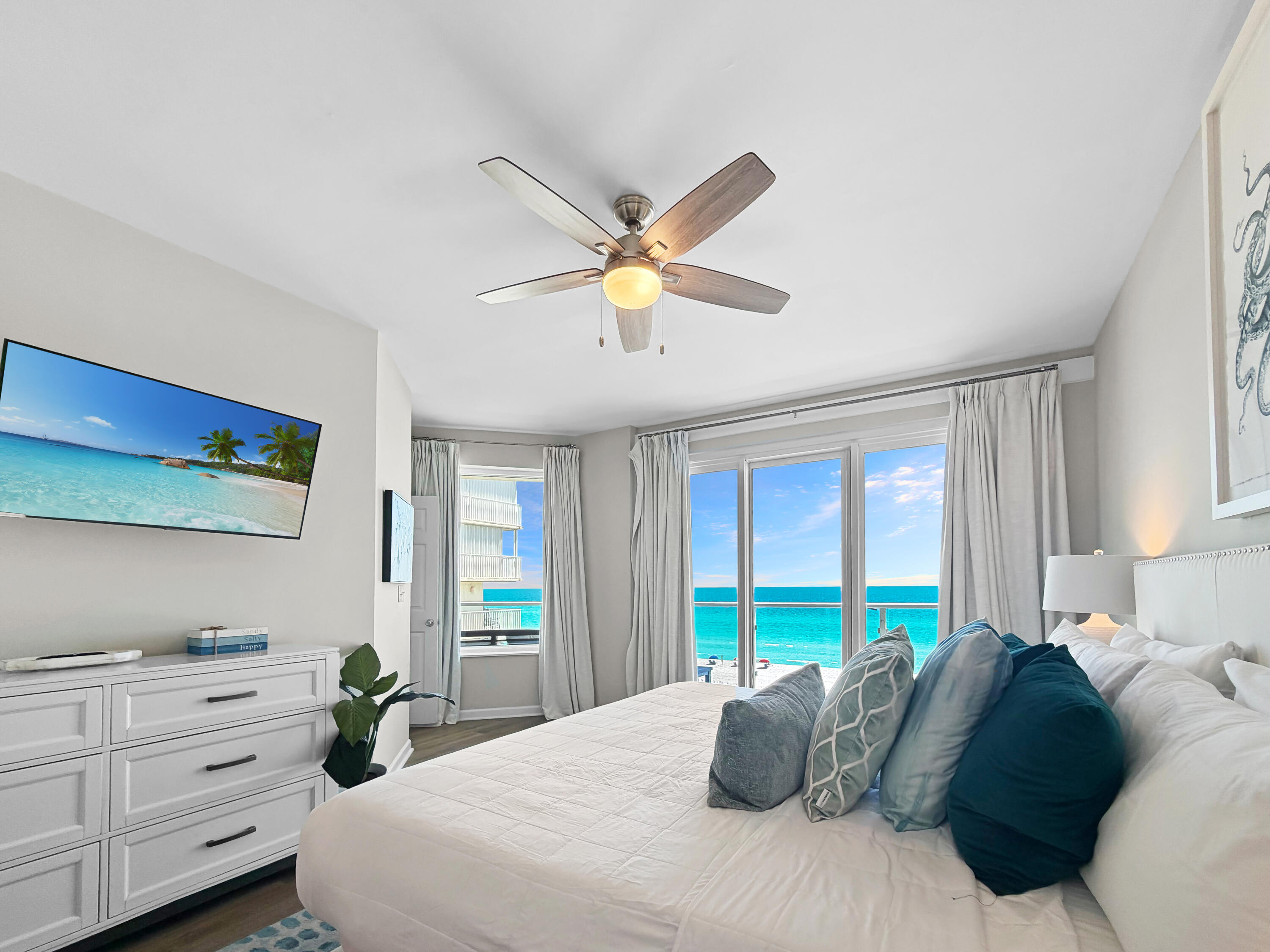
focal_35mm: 14
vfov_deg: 85.7
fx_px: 514
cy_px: 476
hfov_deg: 102.1
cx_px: 635
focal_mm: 2.22
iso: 64
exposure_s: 1/120
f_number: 2.2
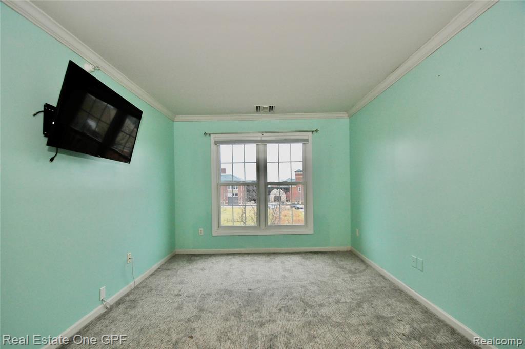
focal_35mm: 15
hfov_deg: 100.5
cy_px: 174
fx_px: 218
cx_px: 262
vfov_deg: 77.2
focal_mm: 10
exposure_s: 1/125
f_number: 4
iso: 1000
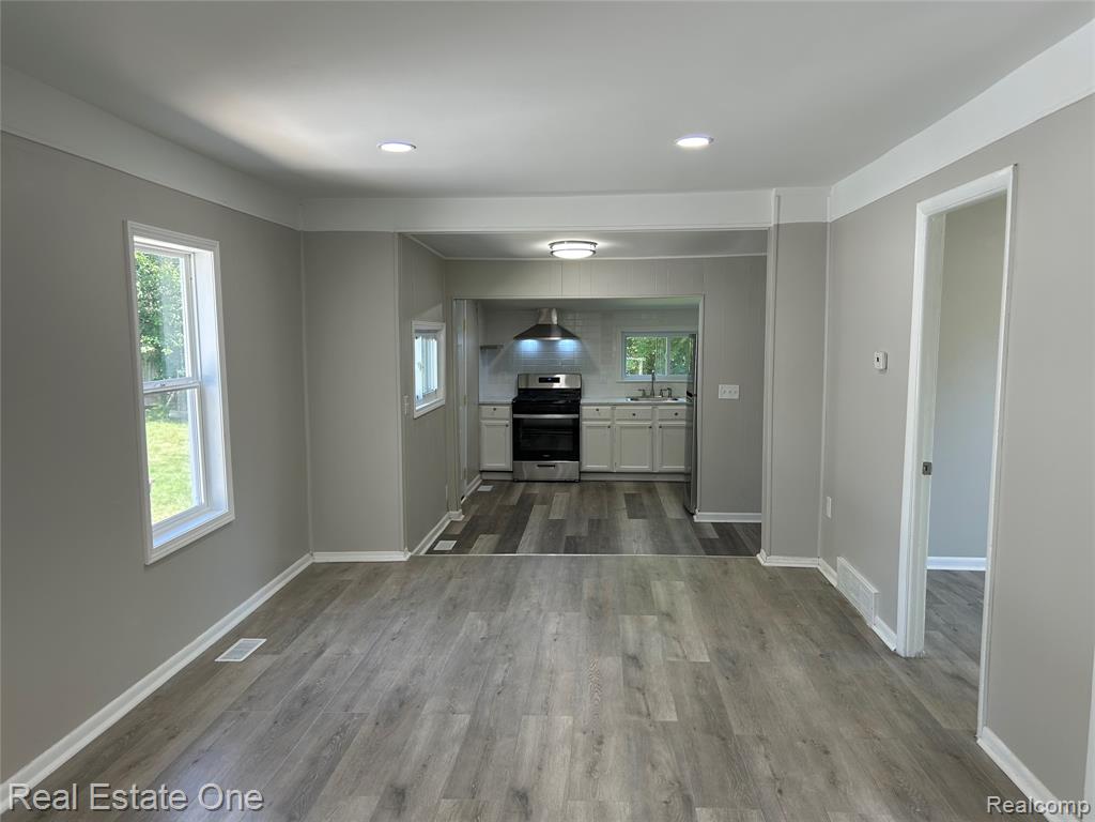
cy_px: 411
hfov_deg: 67.3
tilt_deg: -6.7
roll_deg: +0.1
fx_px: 822
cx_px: 548
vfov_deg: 53.1
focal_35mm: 26
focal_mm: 5.7
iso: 50
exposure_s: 1/120
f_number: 1.5
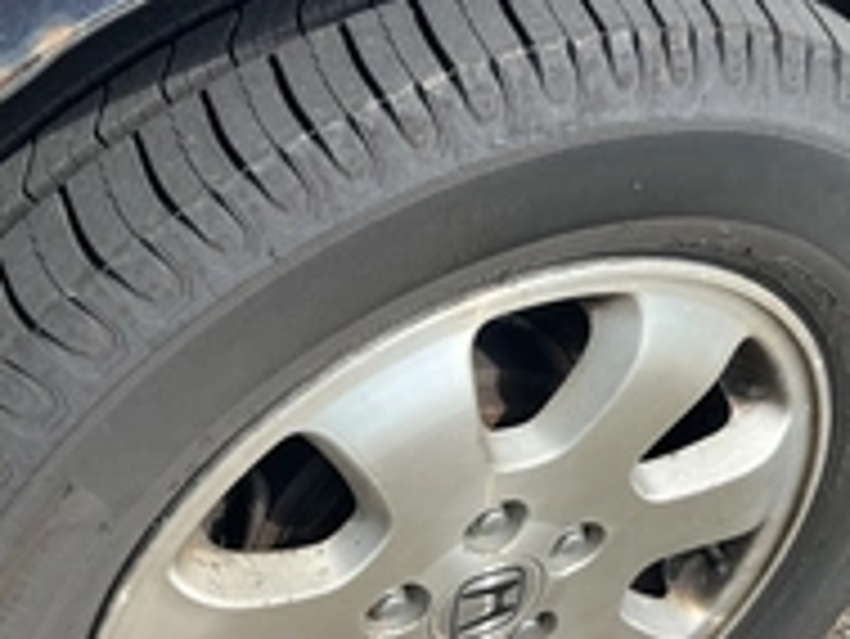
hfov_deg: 34.9
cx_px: 477
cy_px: 414
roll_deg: -4.7
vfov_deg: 26.5
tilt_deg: -44.9
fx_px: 1351
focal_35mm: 55
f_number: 1.6
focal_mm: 5.1
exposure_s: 1/1339
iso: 50
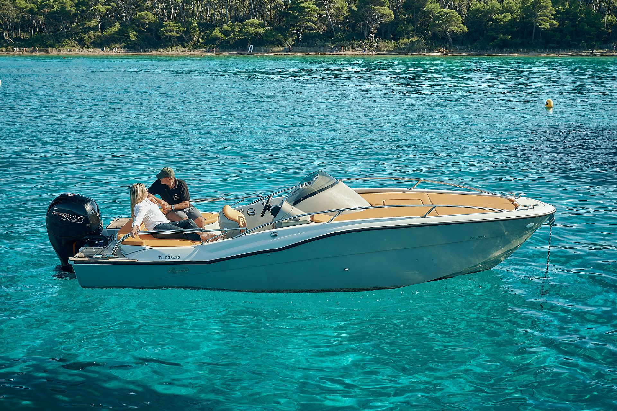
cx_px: 308
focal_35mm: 42
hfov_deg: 46.4
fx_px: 720
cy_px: 206
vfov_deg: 31.9
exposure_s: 1/250
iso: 160
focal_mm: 42
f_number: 5.6
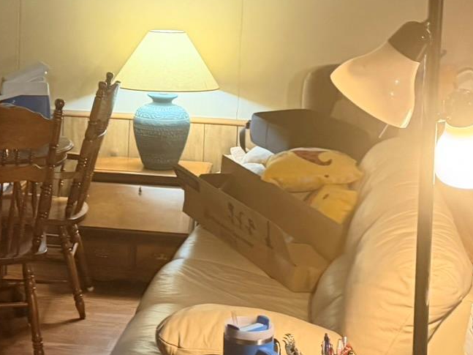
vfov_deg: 19.1
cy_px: 53
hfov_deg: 25.5
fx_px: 1038
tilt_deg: -4.7
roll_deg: -0.6
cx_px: 154
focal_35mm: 76
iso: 800
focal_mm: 6.76
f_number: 1.78
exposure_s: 1/60
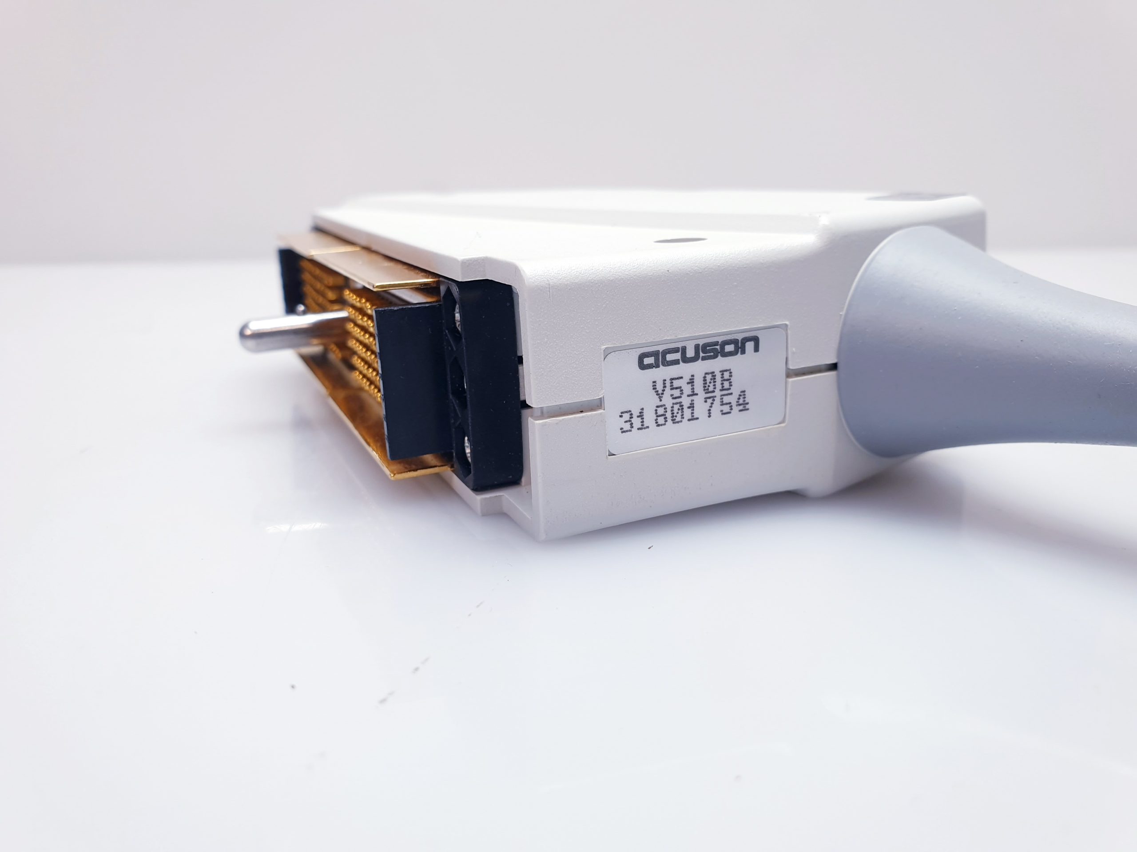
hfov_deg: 67.3
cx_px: 568
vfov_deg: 53.1
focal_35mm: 26
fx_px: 854
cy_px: 426
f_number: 2.4
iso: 64
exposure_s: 1/50
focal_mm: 4.3
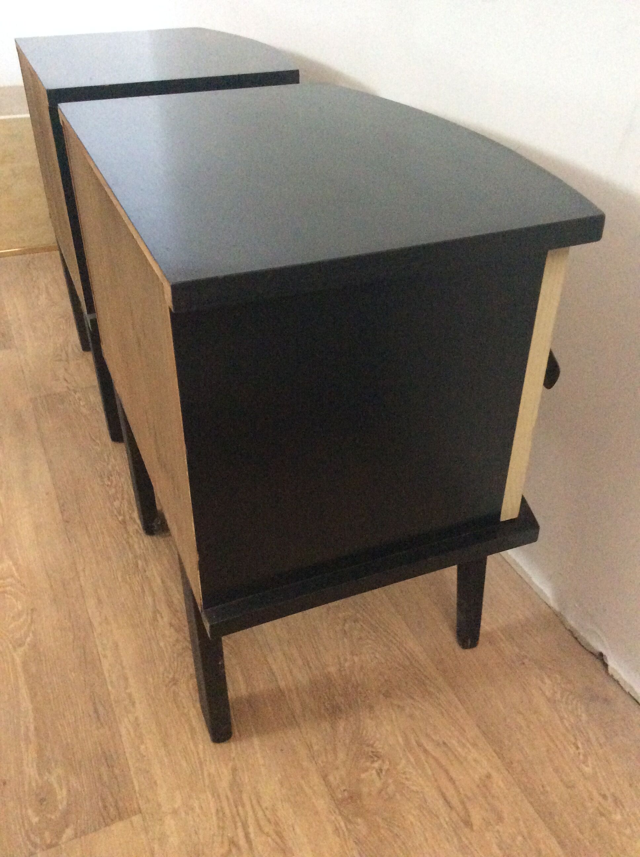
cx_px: 320
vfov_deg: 56.9
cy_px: 428
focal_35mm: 32
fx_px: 791
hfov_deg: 44.1
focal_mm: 3.3
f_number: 2.4
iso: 500
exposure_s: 1/17
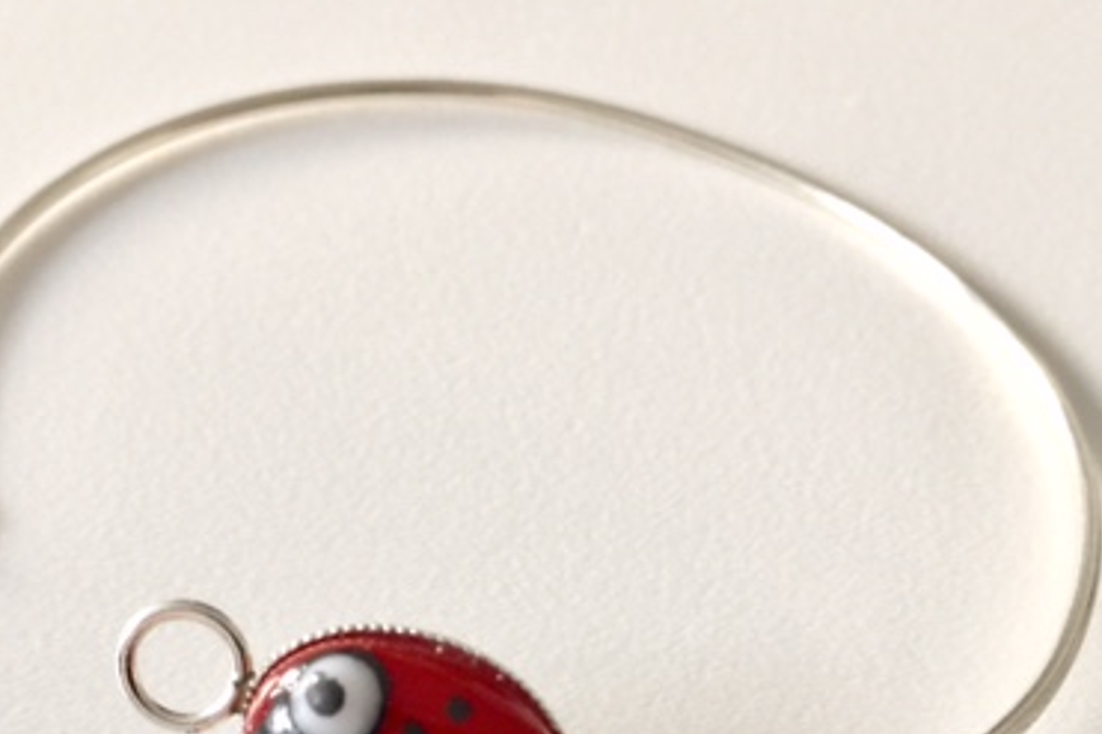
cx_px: 422
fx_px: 1591
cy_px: 701
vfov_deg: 25.0
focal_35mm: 52
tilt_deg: -53.0
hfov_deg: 38.0
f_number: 2.2
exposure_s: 1/17
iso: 64
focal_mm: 4.15
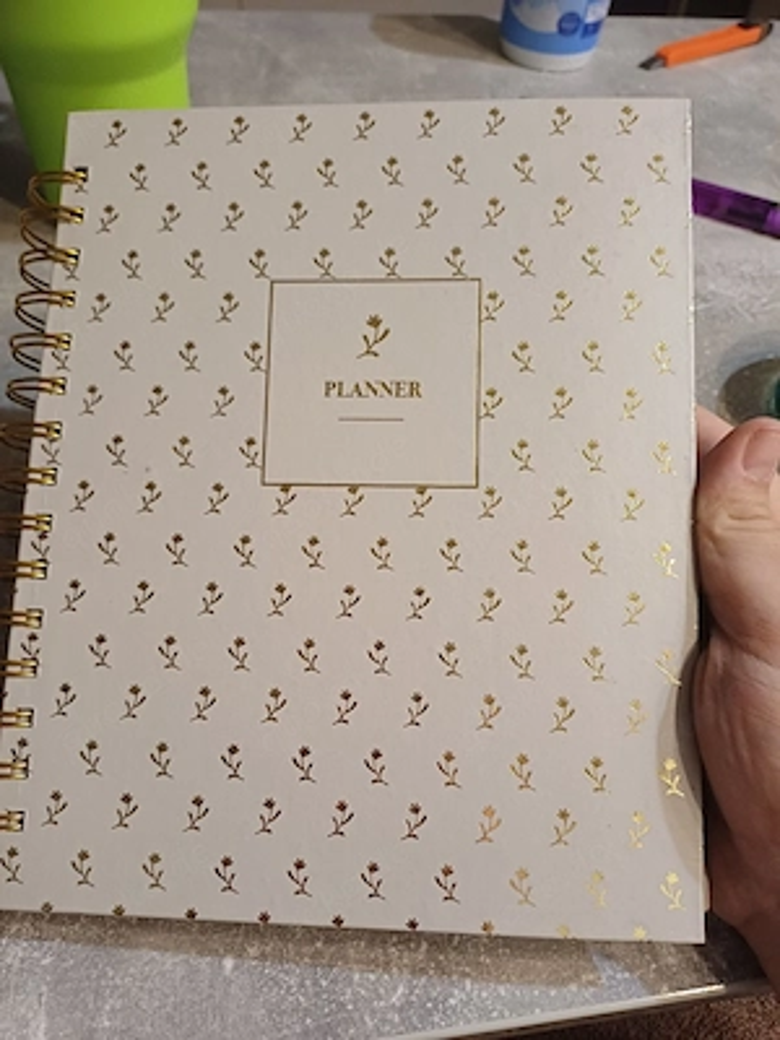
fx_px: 751
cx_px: 390
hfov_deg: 54.9
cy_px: 520
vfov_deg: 69.4
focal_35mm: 25
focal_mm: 4.65
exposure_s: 1/25
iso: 400
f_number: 1.8
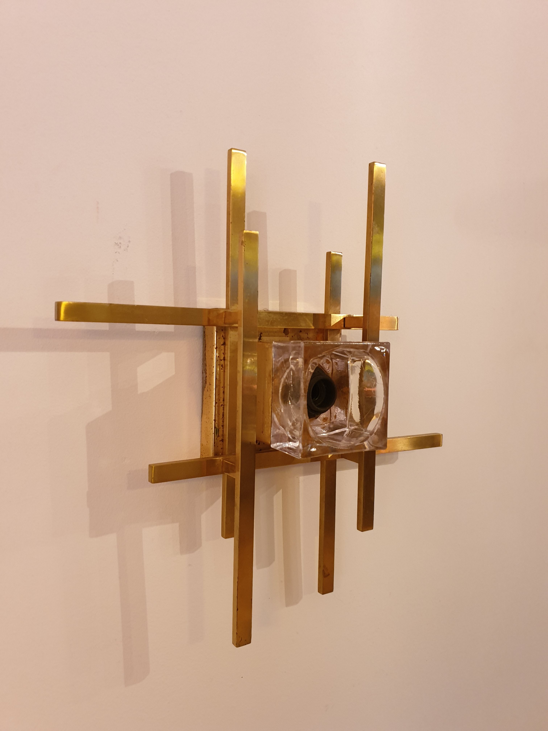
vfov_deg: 67.3
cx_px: 274
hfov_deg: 53.1
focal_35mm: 26
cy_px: 366
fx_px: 549
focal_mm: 4.3
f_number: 1.5
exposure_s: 1/20
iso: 320
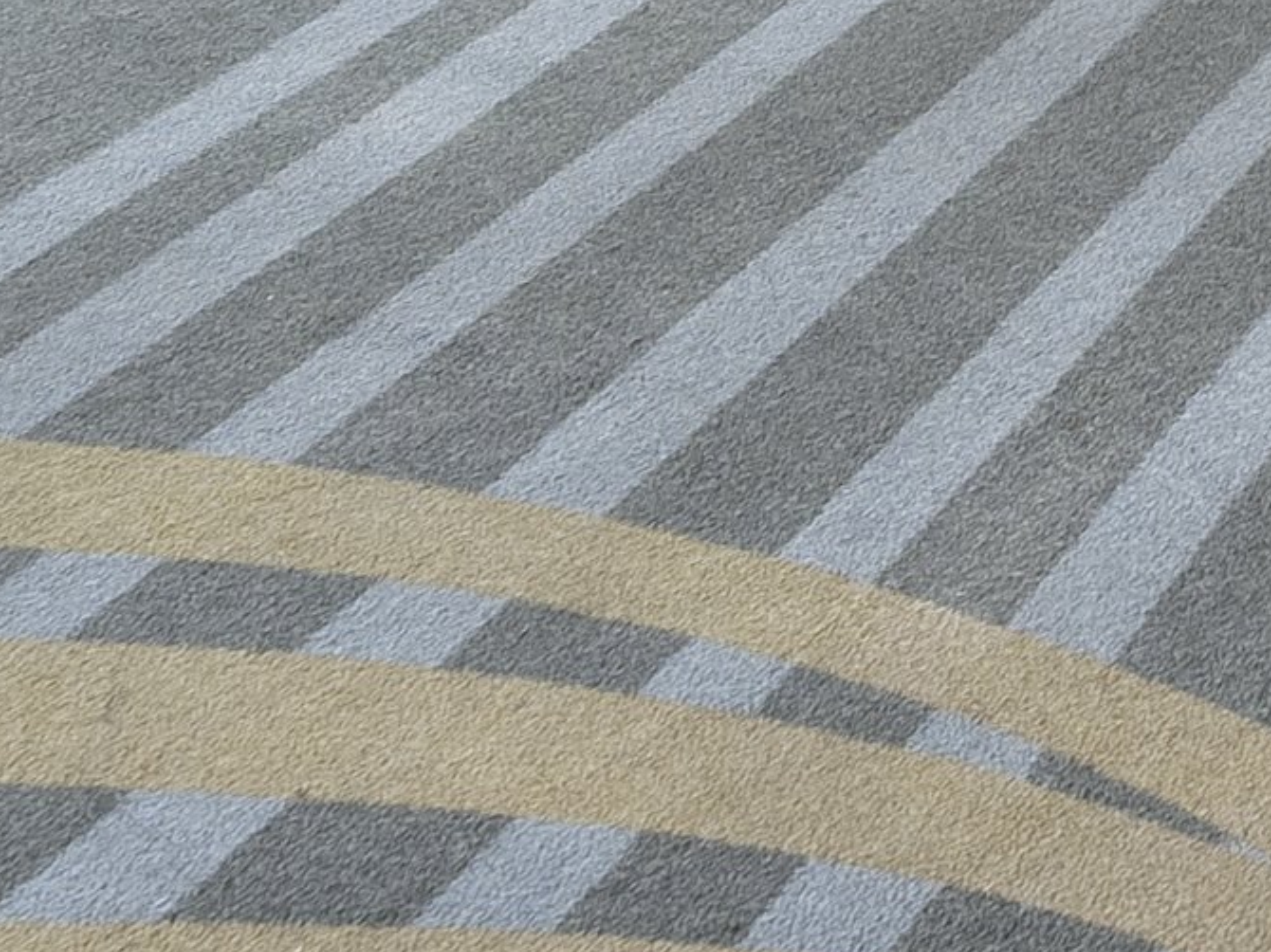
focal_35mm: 112
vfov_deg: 10.1
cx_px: 2828
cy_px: -1828
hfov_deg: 13.8
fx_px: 4111
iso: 160
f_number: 8
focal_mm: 13
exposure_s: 1/5
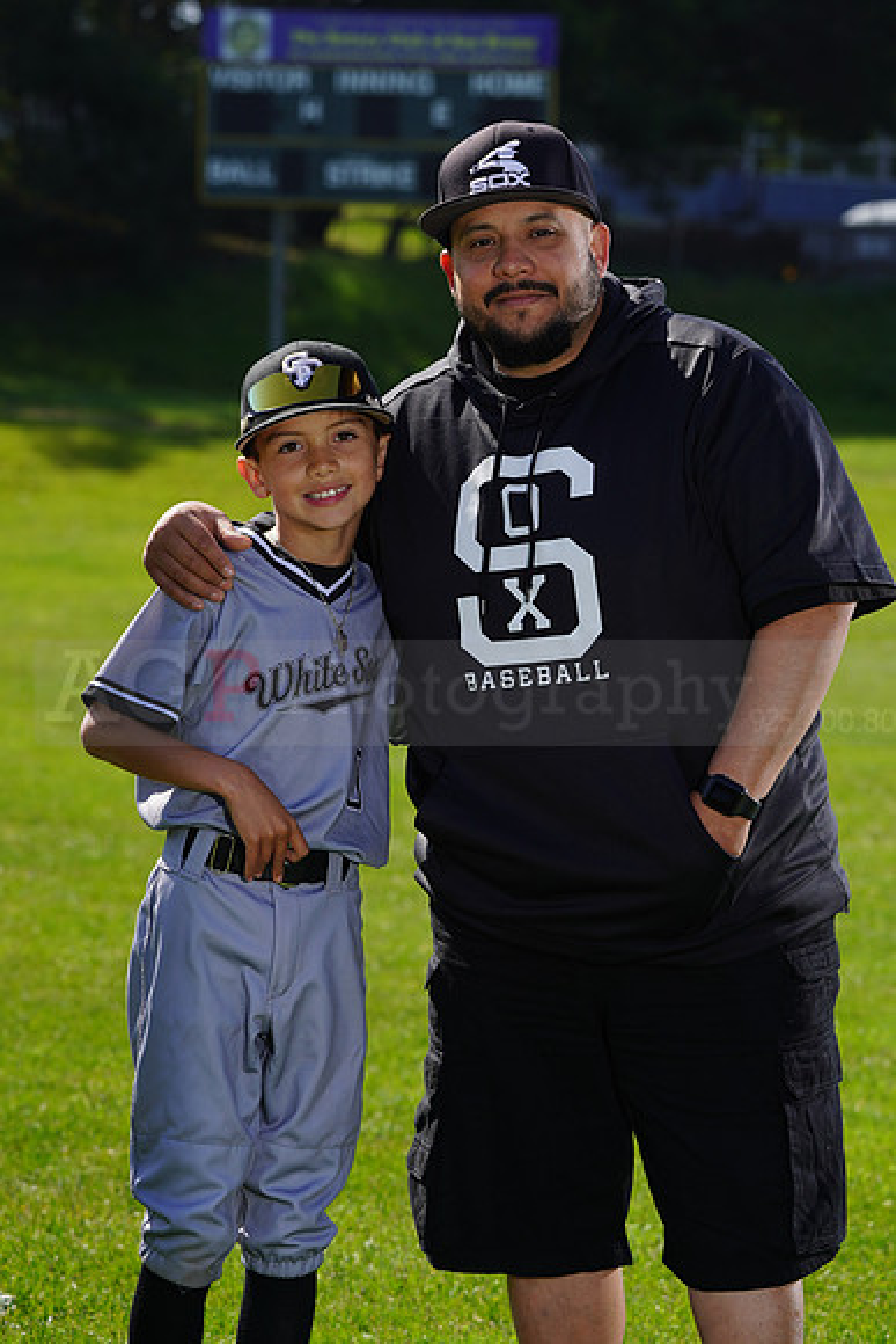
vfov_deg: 14.2
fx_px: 5410
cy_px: 672
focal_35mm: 145
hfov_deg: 9.5
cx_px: 448
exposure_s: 1/250
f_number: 8
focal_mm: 145
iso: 100
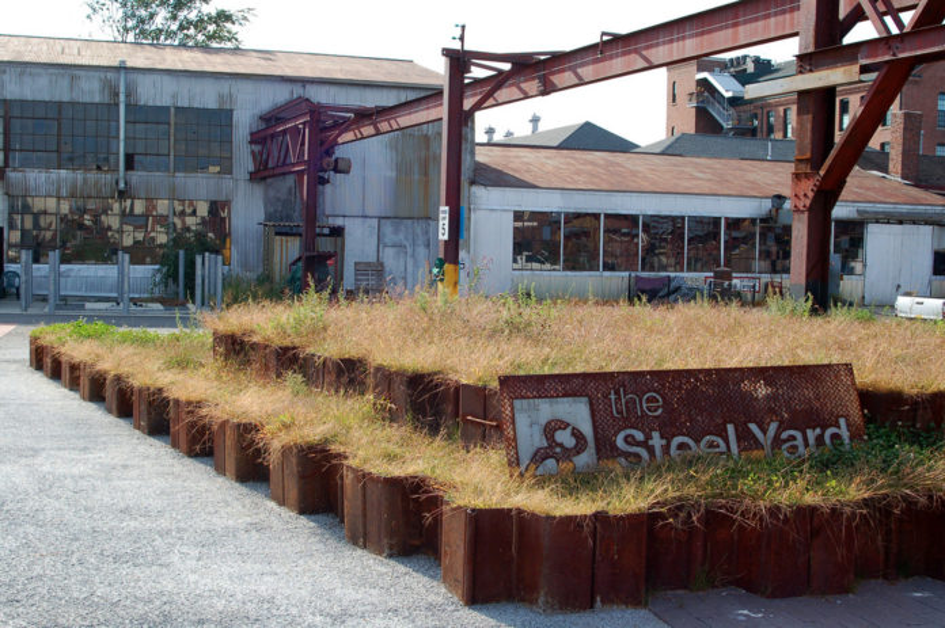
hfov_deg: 46.4
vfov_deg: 31.8
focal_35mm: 42
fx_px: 1102
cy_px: 314
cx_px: 472
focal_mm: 28
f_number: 10
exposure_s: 1/250
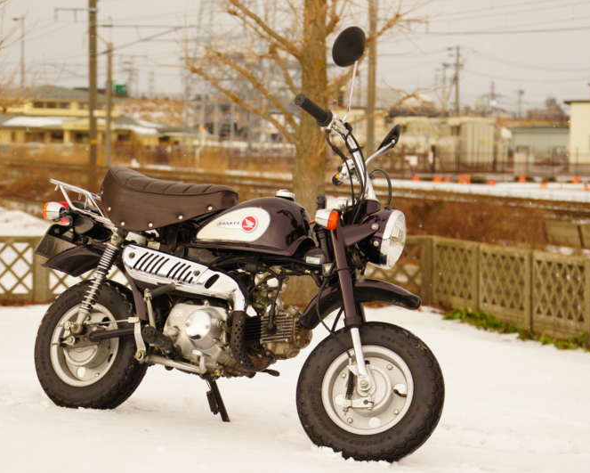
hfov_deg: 14.9
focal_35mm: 129
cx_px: 282
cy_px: 236
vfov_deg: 12.0
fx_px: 2254
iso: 800
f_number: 5.6
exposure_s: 1/1000
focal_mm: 76
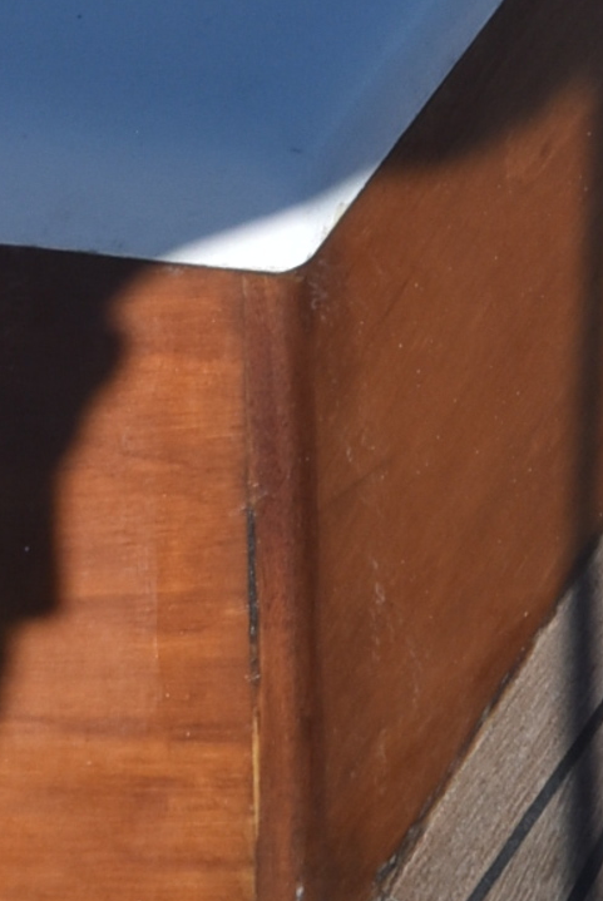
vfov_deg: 11.5
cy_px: -1050
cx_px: 1291
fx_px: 3910
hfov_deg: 8.3
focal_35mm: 156
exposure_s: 1/500
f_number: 11
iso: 200
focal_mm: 20
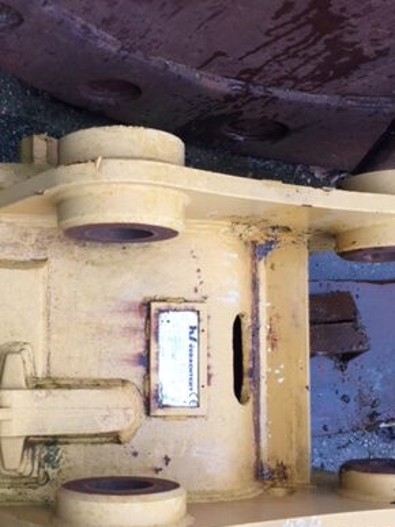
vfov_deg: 39.4
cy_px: 327
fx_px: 731
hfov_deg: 30.1
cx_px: 153
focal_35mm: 48
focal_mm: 4.15
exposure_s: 1/204
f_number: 2.2
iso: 32
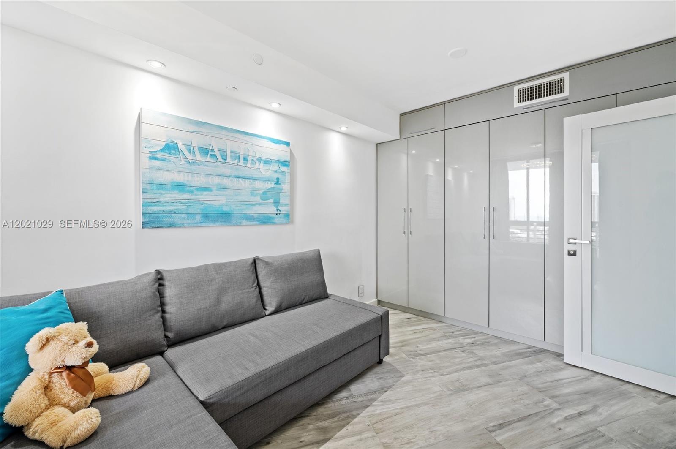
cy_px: 224
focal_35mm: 14
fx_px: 263
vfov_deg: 81.1
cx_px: 338
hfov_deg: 104.3
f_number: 8
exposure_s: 1/2.5
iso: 200
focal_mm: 14
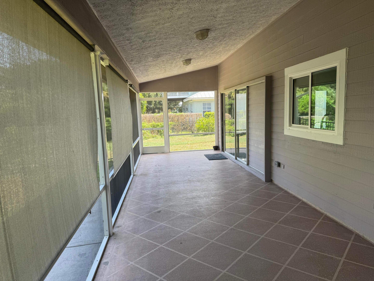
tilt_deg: -5.8
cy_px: 140
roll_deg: +1.9
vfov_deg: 56.8
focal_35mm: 24
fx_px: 259
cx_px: 187
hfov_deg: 71.6
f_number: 1.78
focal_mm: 6.76
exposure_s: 1/285
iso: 80
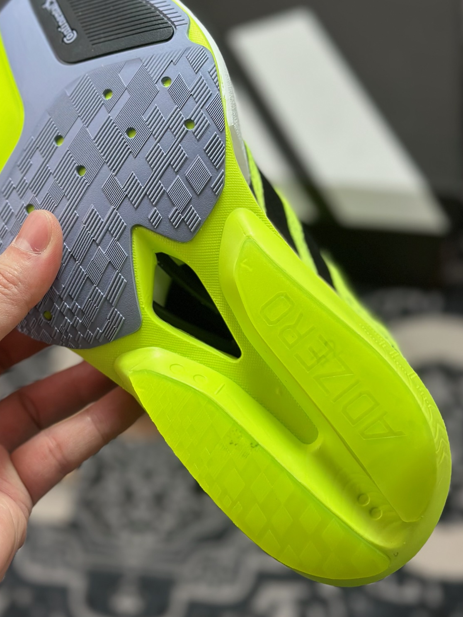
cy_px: 250
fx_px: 1177
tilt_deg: -52.8
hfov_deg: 22.2
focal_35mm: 66
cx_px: 200
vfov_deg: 29.3
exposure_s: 1/1050
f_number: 1.78
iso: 80
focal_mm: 6.86
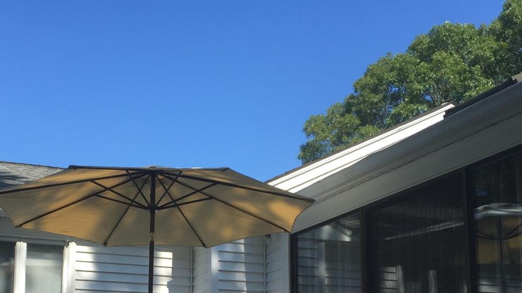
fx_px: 692
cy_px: 284
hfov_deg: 40.9
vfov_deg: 23.1
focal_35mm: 50
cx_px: 182
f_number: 2.2
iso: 32
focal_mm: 4.15
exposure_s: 1/1199
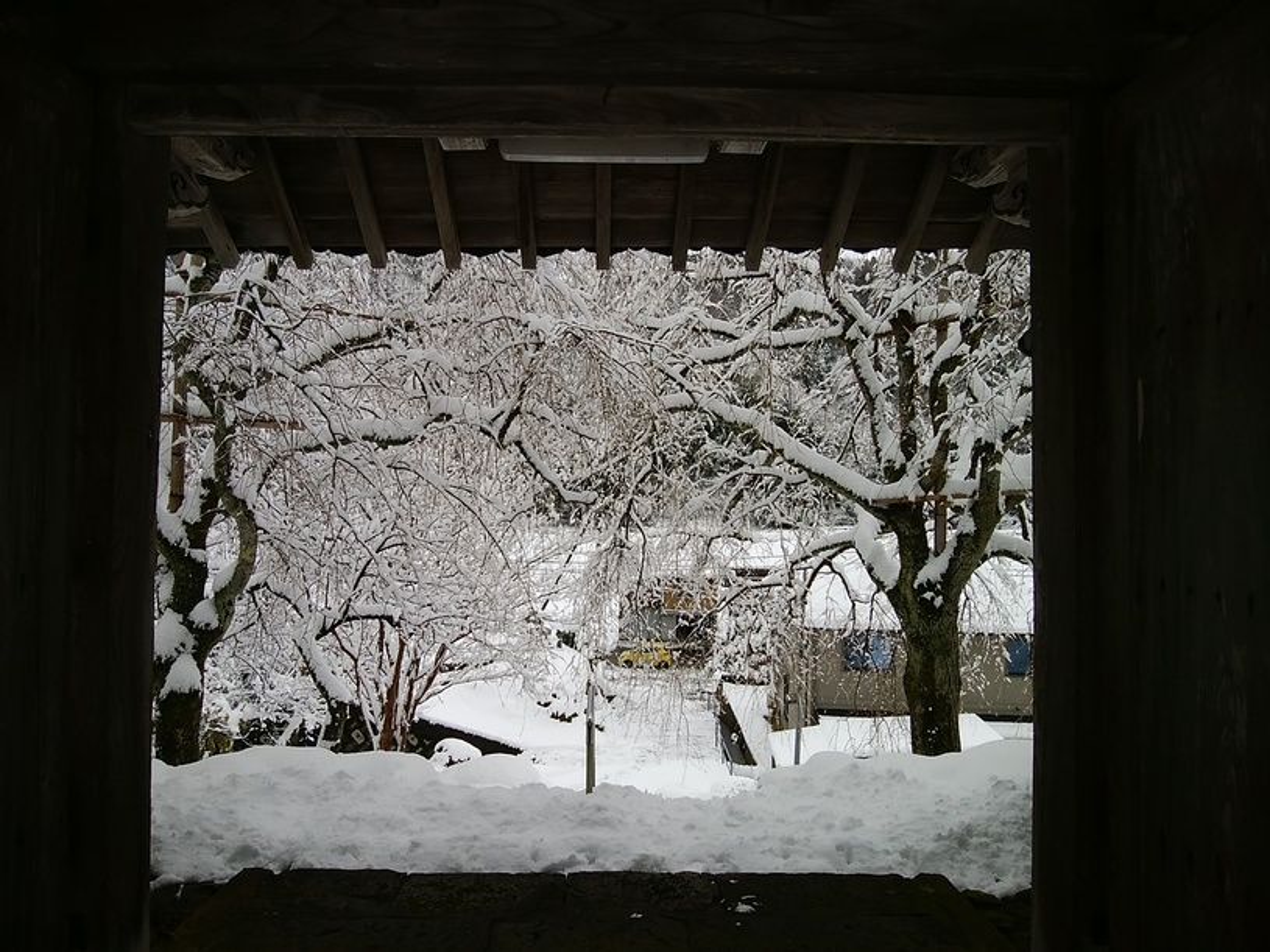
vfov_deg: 61.1
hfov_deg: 76.4
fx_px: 807
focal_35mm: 22
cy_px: 476
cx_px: 635
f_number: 2
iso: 32
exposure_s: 1/204
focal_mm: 3
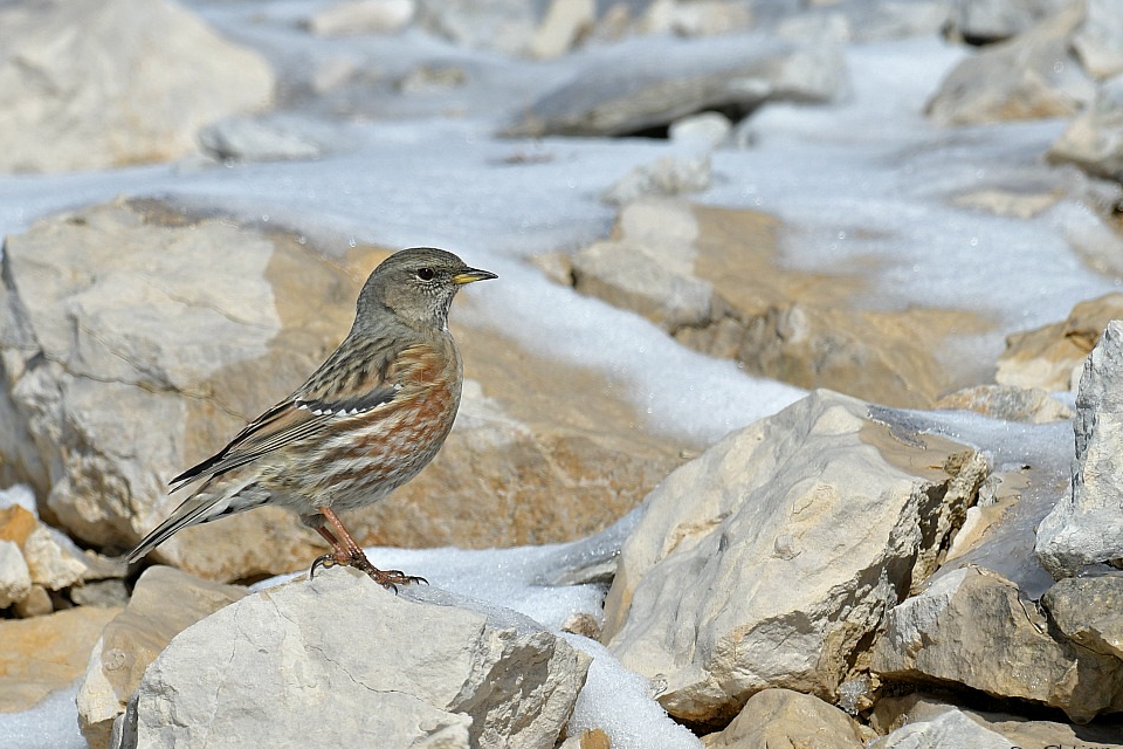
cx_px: 545
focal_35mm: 1067
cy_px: 370
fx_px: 33282
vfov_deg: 1.3
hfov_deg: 1.9
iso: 100
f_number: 8
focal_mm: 500
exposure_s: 1/500
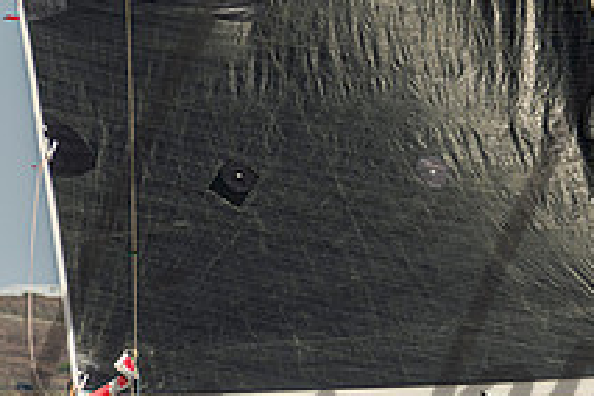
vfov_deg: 1.8
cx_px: 646
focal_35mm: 747
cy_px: 279
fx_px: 12325
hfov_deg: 2.8
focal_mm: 200
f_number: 6.3
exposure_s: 1/1000
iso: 100
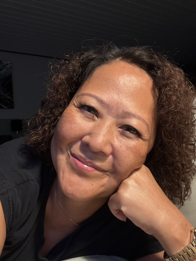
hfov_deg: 46.8
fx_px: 226
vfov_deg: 60.0
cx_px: 98
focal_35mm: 30
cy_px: 130
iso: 200
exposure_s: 1/33
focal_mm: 2.69
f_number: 1.9
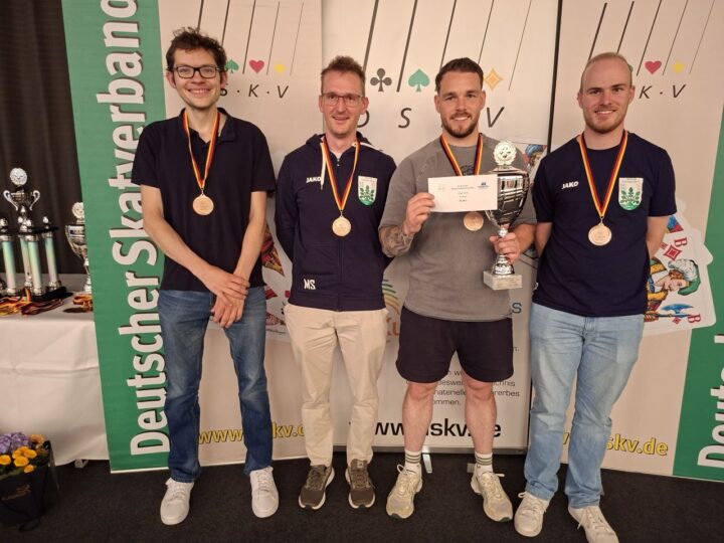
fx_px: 481
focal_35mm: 23
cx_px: 362
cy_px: 272
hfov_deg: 73.9
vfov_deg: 58.9
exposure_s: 1/25
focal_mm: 5.54
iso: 320
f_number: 1.8
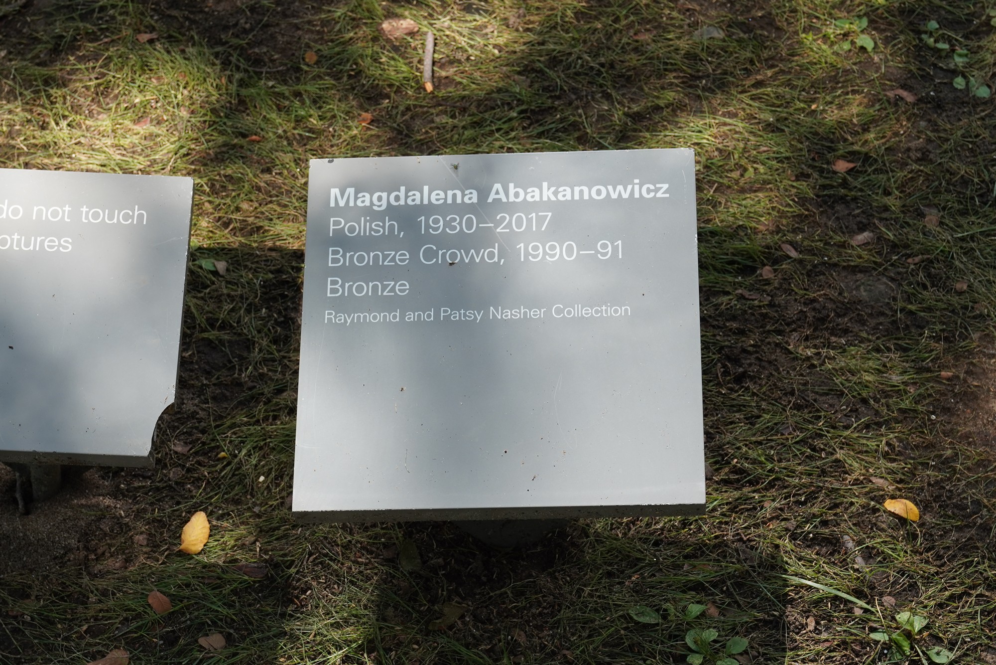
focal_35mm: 59
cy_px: 332
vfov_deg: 23.0
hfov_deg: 33.9
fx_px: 1632
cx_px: 498
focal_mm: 59
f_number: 11
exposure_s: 1/100
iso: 400
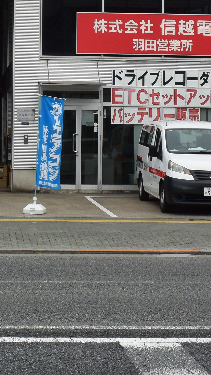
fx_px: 1044
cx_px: 5
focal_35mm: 105
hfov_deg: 11.4
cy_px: 114
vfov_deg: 20.3
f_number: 4.5
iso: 160
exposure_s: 1/500
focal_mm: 12.1
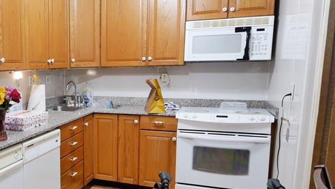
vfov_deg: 32.7
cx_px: 54
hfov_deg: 50.9
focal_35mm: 36
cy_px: 119
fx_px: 320
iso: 800
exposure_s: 1/8
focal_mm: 9
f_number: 4
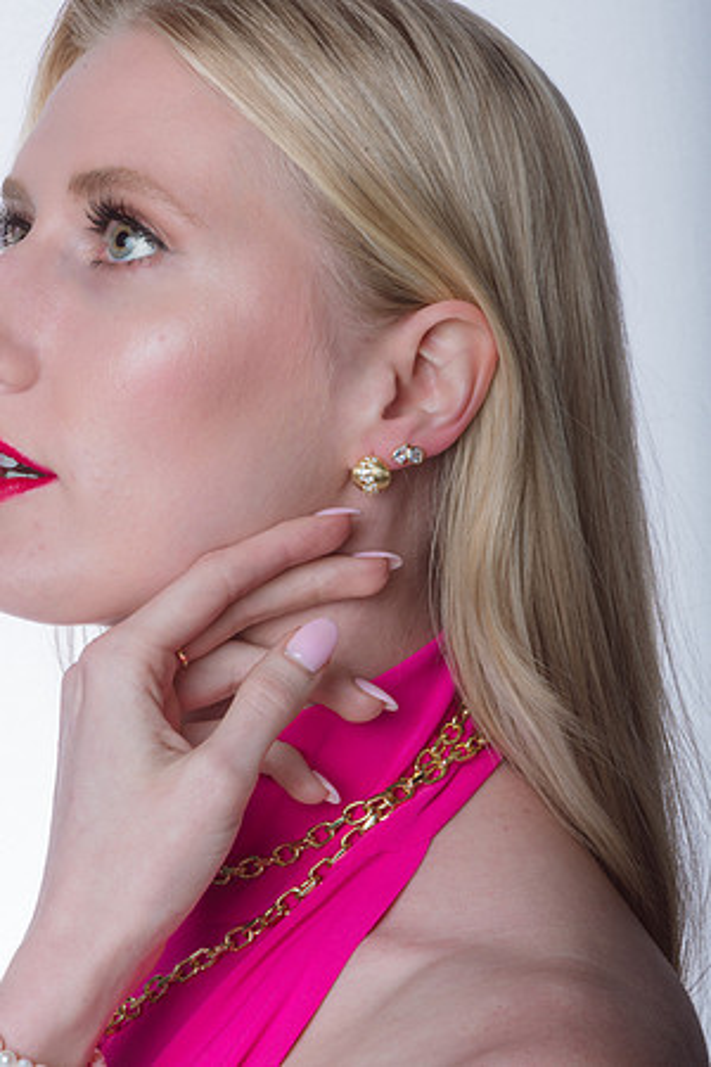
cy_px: 534
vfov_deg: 19.5
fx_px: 3110
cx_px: 356
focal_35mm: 105
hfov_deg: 13.0
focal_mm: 105
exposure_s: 1/250
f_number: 36
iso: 400
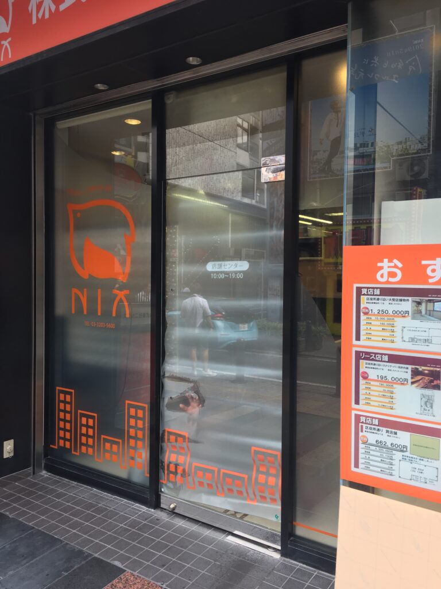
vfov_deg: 61.7
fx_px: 493
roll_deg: +1.2
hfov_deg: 48.2
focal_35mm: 29
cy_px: 294
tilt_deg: -3.1
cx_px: 220
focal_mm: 4.15
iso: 25
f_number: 2.2
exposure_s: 1/100
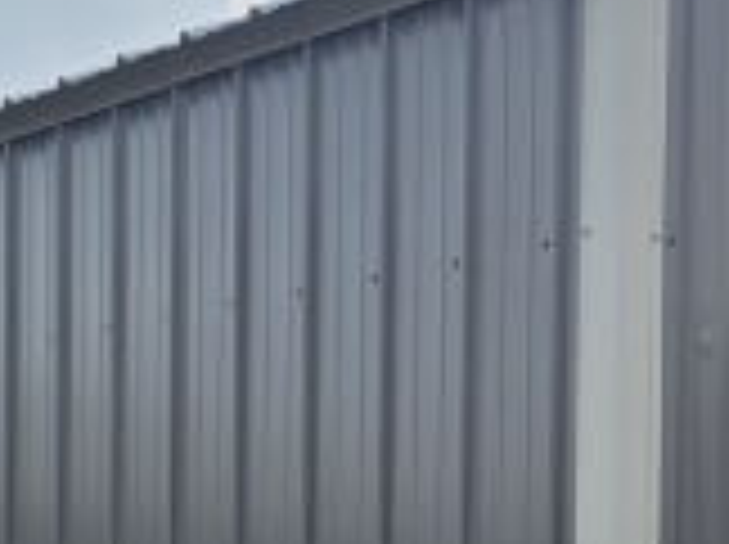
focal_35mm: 91
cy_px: 683
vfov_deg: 15.5
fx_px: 1914
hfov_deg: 20.9
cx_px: 711
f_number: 1.7
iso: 80
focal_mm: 6.3
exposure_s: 1/5958
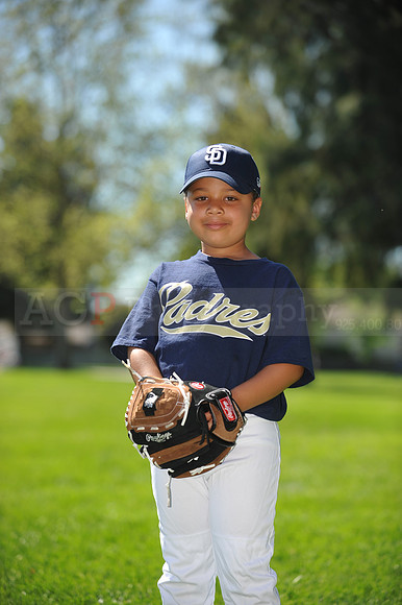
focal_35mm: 112
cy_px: 302
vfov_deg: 18.3
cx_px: 201
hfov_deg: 12.2
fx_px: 1878
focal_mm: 112
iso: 200
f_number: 4
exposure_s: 1/1250
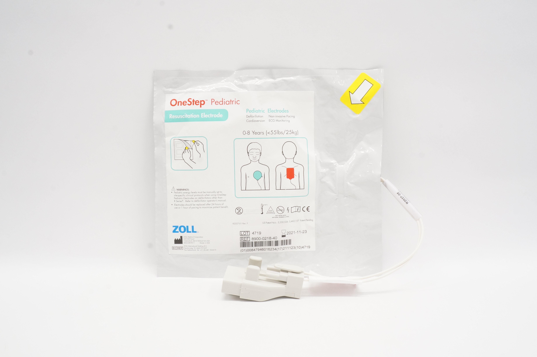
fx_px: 514
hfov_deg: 55.2
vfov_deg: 38.3
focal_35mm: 34
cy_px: 178
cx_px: 268
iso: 800
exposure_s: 1/20
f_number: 14
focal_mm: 23
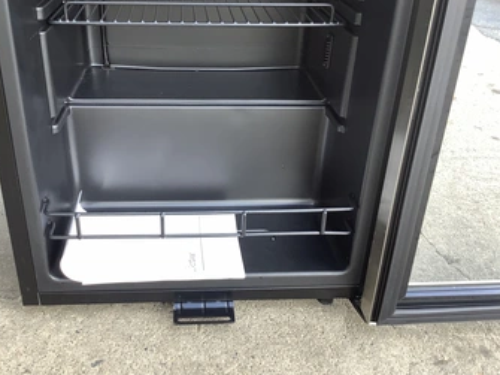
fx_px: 534
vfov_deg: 38.6
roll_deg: -0.9
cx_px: 228
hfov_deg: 50.1
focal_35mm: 37
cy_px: 176
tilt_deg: -30.0
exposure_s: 1/60
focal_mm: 3.3
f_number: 2.4
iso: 50
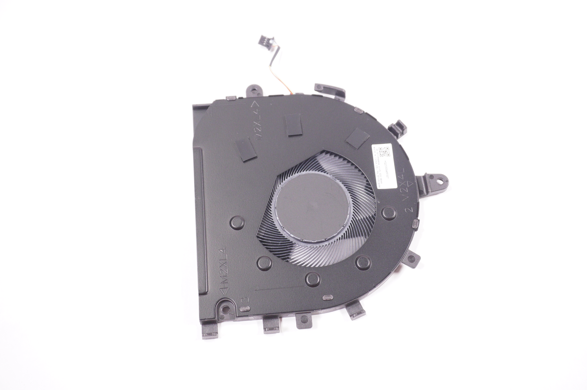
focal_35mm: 38
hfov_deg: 51.3
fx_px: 611
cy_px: 195
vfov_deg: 35.4
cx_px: 294
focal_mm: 25
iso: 1250
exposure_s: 1/200
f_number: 5.6
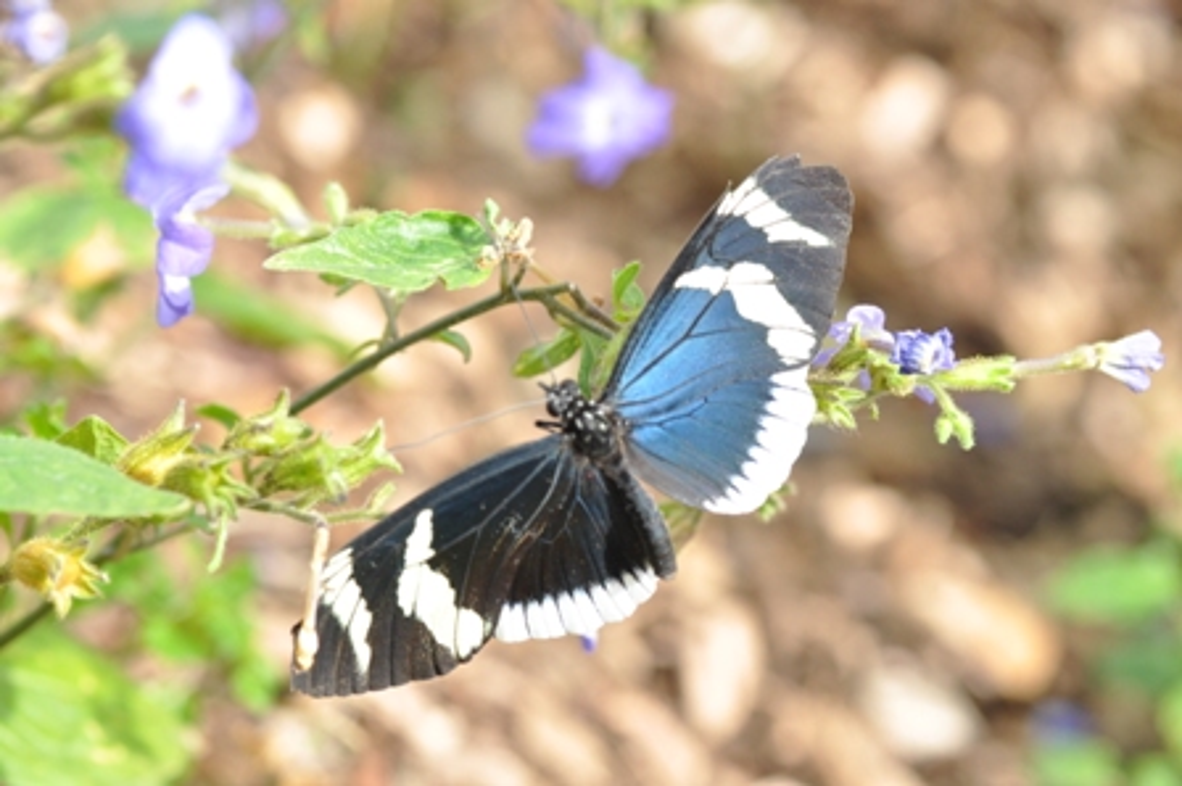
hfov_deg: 15.2
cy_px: 393
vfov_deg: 10.1
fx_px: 4429
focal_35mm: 135
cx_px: 591
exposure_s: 1/160
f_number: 11
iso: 500
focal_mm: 90
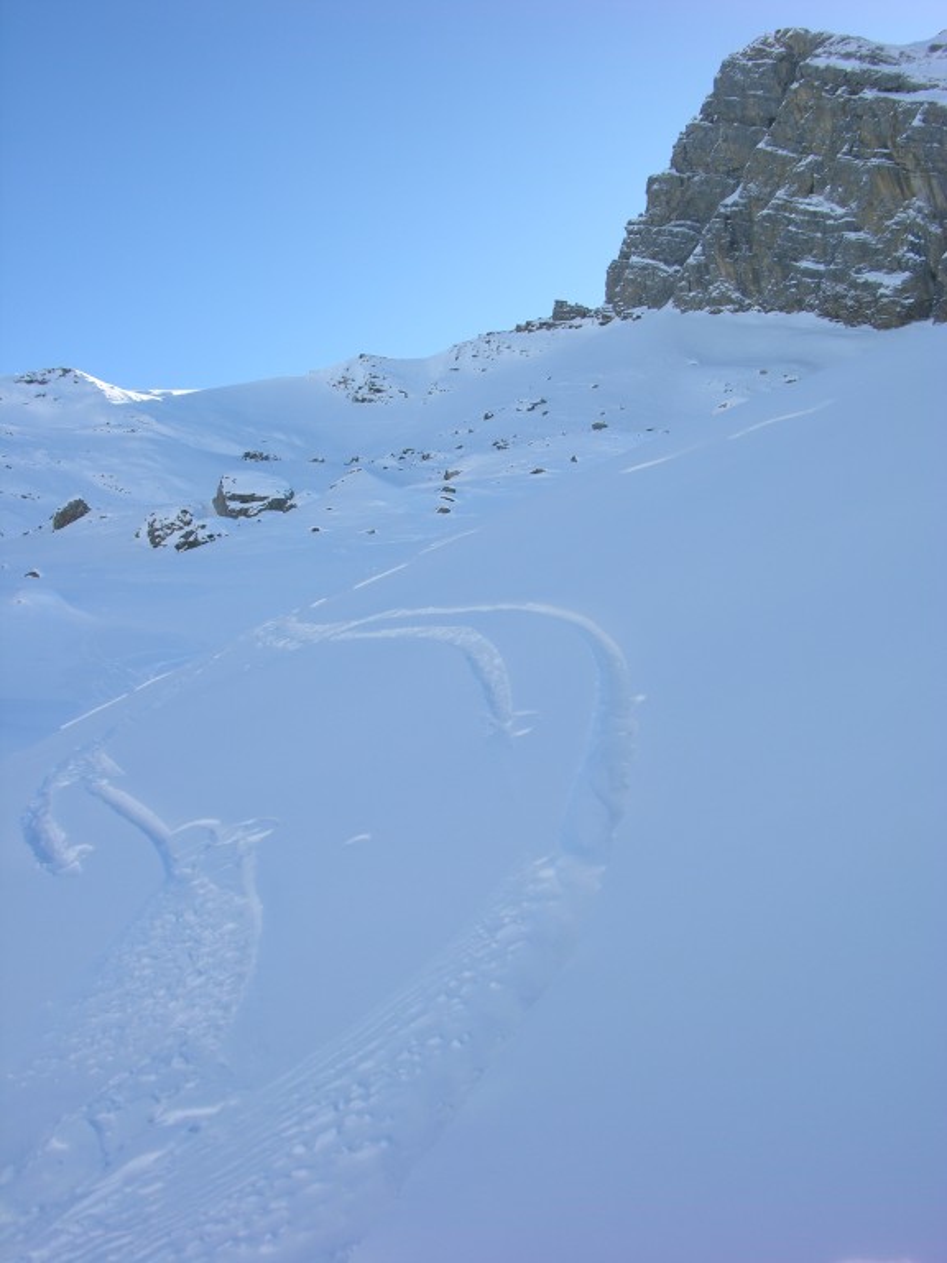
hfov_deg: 40.7
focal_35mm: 35
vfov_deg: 52.6
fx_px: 1277
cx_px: 474
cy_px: 632
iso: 50
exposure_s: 1/193
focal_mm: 8.9
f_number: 5.6
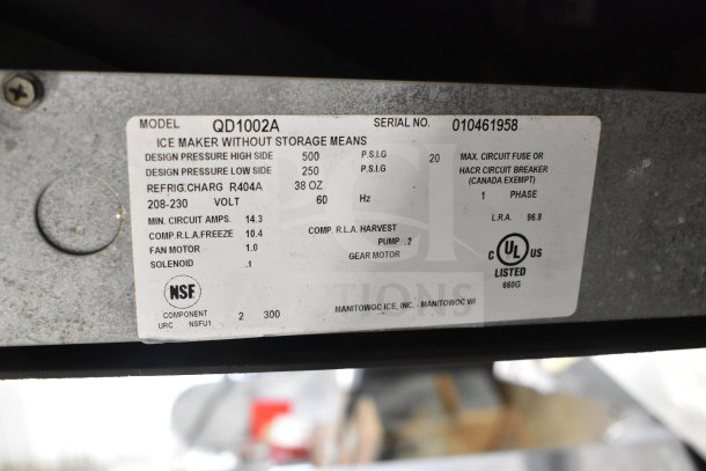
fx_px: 765
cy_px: 236
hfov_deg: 49.5
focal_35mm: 39
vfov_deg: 34.2
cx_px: 353
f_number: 5
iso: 6400
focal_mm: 26
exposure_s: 1/100
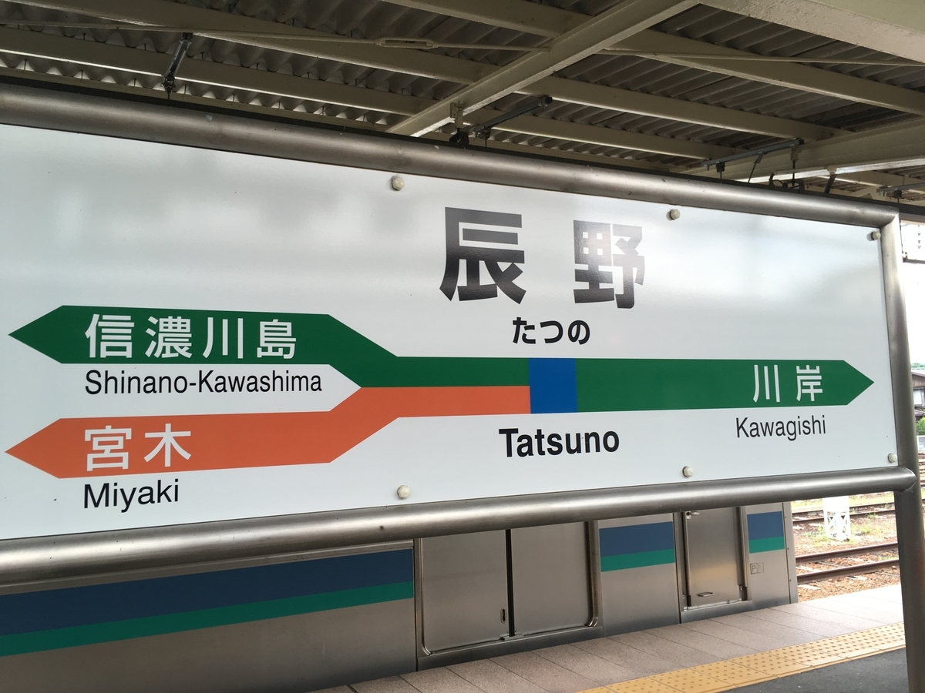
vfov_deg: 48.2
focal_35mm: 29
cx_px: 462
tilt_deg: +6.1
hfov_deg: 61.7
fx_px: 775
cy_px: 346
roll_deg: +1.8
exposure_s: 1/120
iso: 25
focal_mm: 4.15
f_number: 2.2
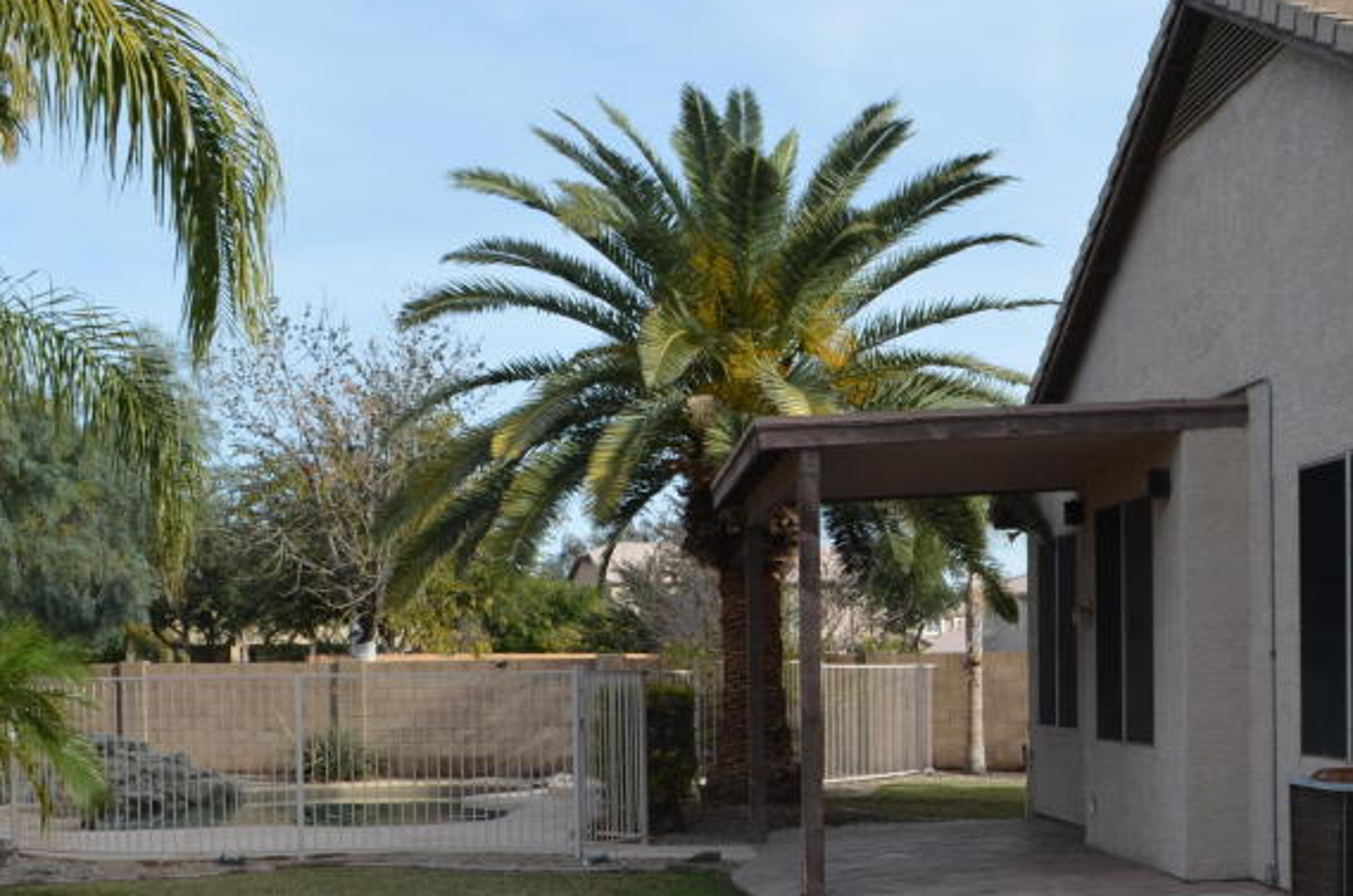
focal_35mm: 55
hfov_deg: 35.9
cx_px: 912
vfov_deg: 24.2
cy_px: 689
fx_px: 2063
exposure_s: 1/250
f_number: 8
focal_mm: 18
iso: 140
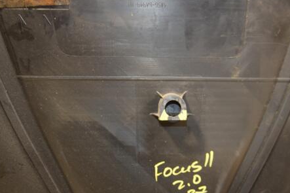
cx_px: 176
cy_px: 126
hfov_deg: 45.5
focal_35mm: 43
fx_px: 344
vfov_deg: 31.2
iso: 800
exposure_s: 1/80
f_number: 5
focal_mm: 21
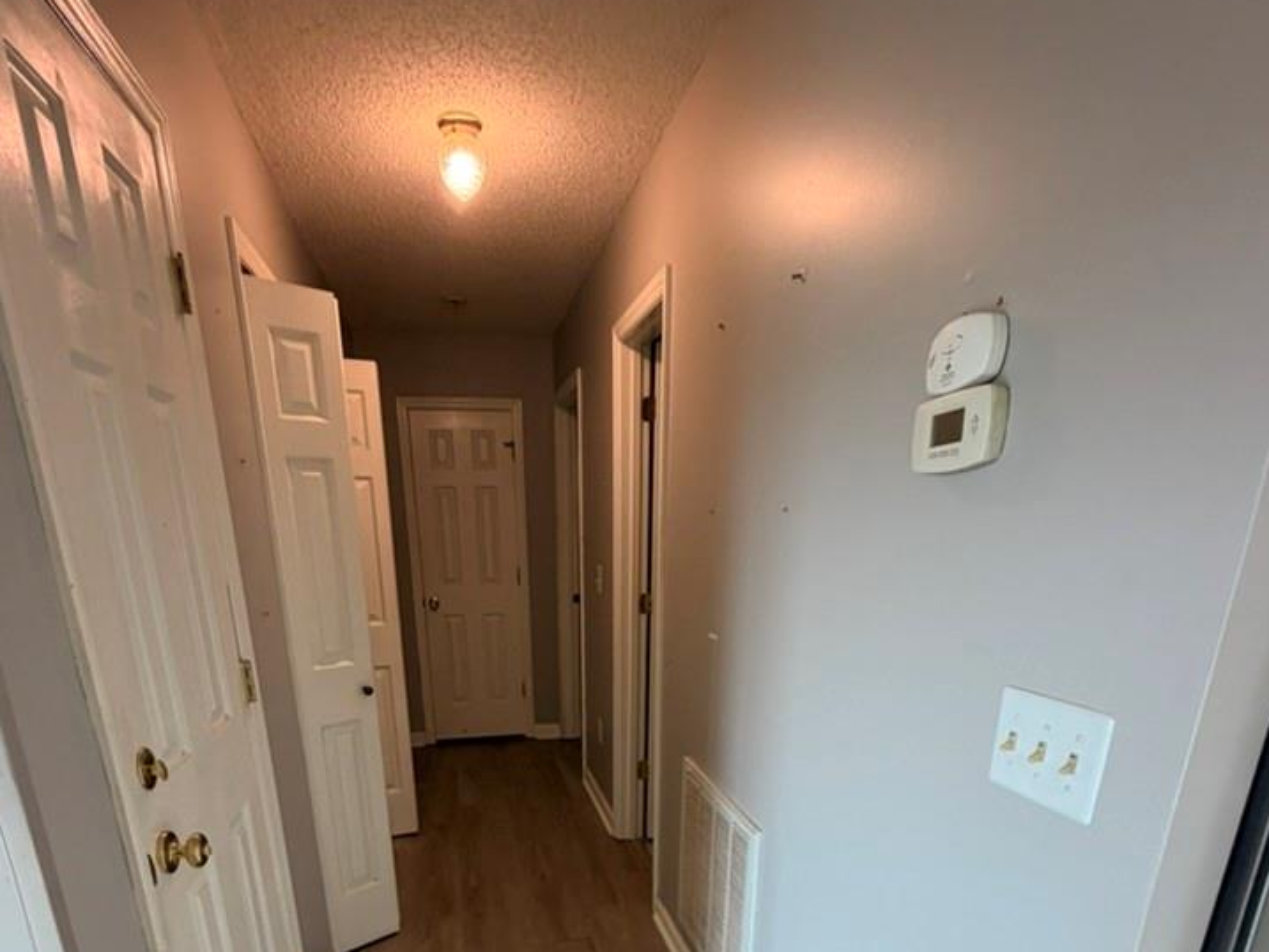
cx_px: 595
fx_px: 733
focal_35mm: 20
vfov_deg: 60.4
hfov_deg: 81.6
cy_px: 770
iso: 250
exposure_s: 1/60
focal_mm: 2.22
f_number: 2.2
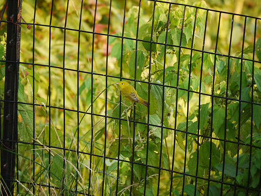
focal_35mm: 600
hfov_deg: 3.3
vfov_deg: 2.5
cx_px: 130
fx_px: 4524
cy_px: 98
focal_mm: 300
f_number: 5.6
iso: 1000
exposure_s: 1/320
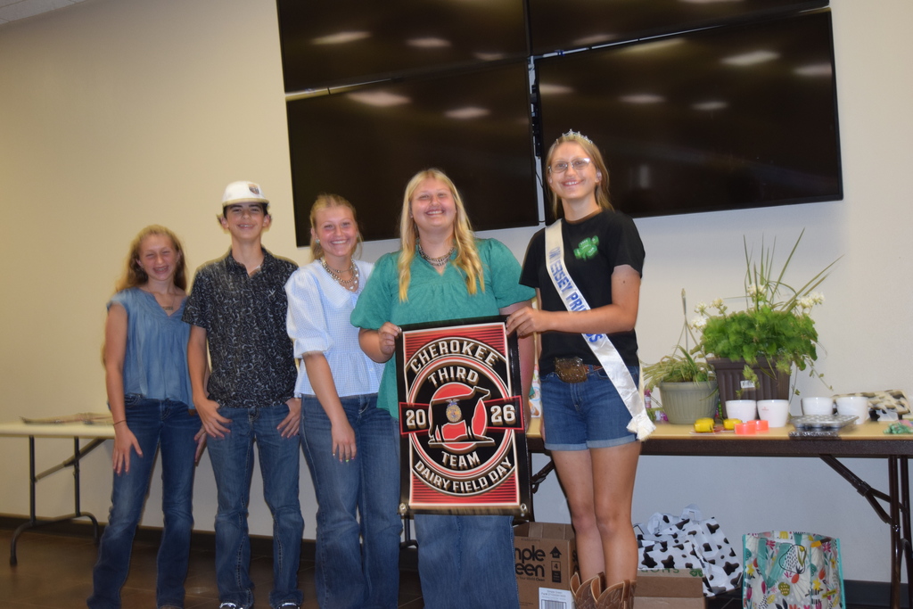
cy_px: 304
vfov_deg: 33.0
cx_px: 456
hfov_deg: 47.9
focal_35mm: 40
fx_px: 1027
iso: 800
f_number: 4.2
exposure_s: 1/80
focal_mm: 27
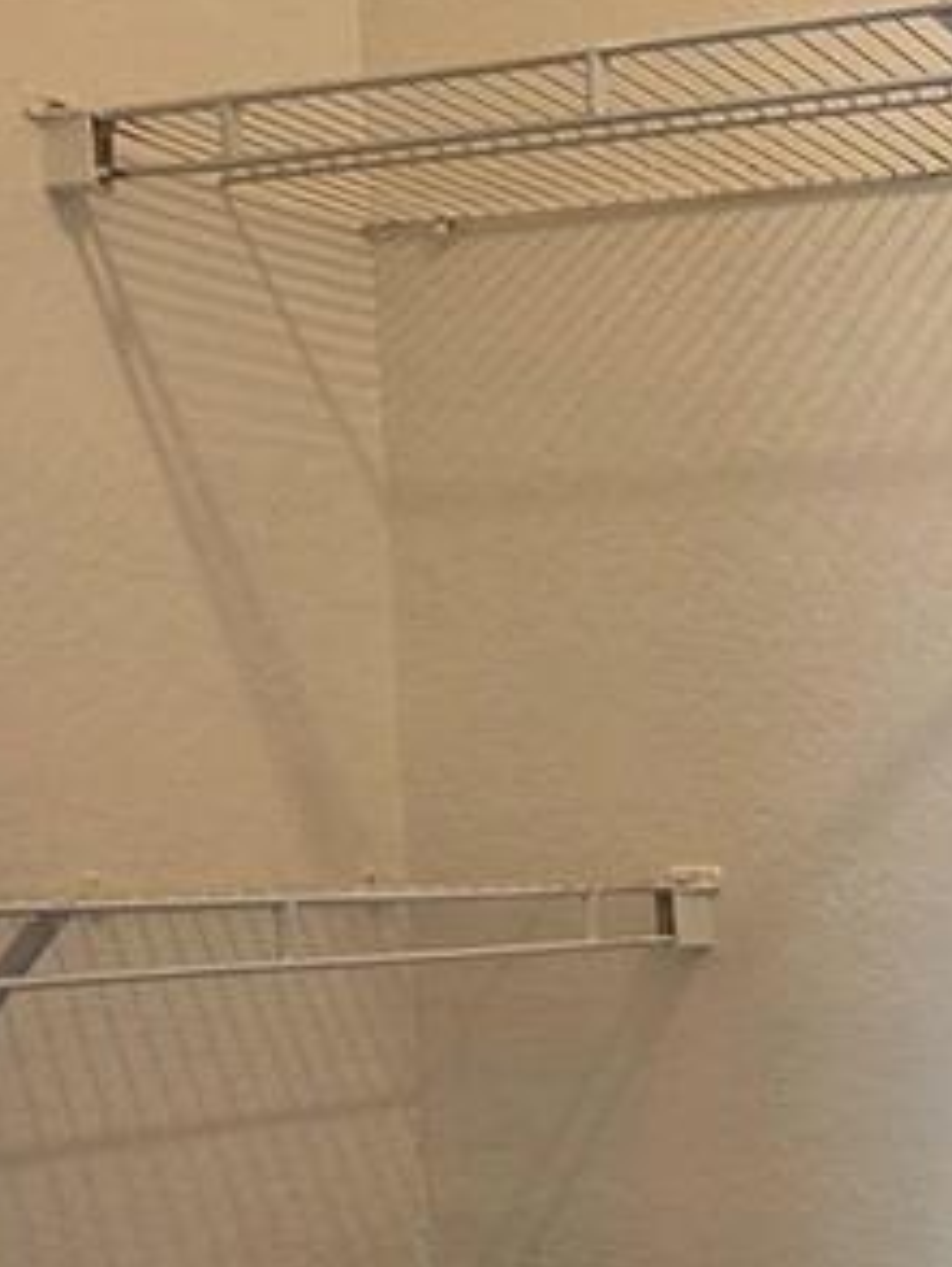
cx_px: 1348
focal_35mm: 53
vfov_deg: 34.4
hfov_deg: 23.2
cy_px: 1108
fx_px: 1941
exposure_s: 1/120
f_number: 1.9
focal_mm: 2.2
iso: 125
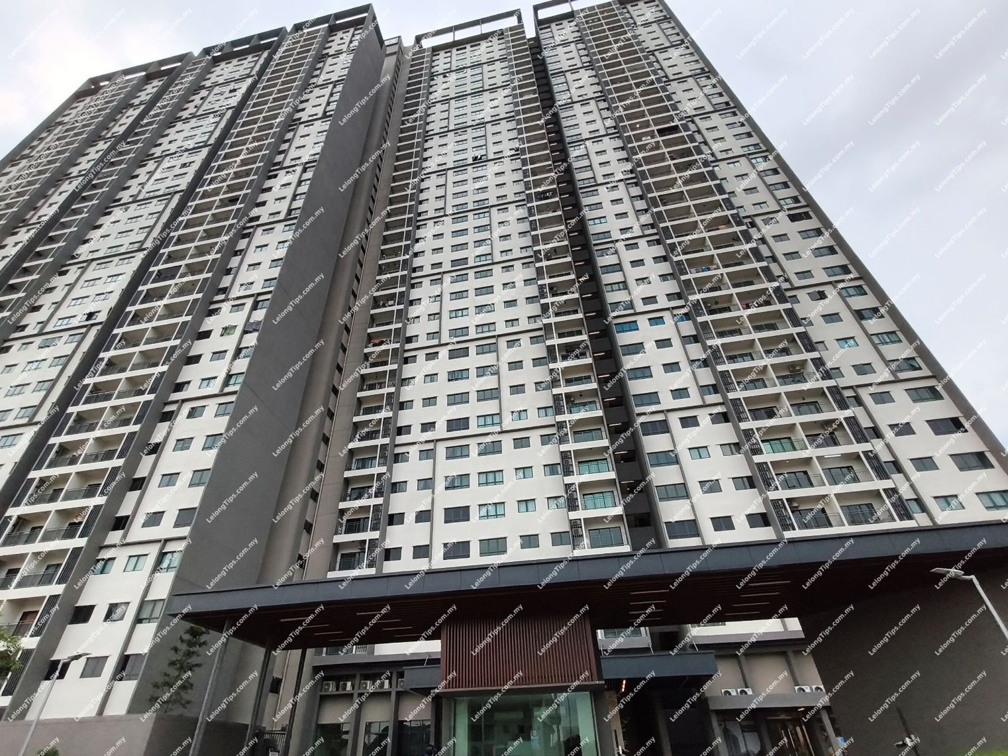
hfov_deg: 98.2
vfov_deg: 81.7
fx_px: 437
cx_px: 504
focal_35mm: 15
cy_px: 378
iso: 50
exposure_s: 1/1230
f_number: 2.2
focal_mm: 1.67
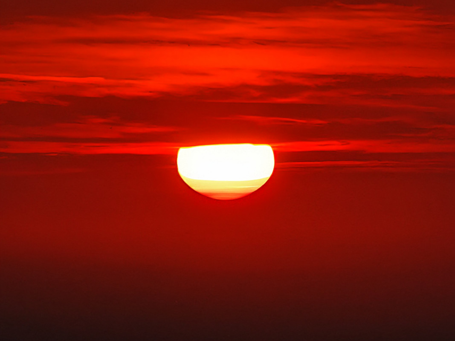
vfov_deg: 1.9
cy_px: 170
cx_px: 228
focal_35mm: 769
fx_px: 10107
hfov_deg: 2.6
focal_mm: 15.38
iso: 50
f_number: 2.6
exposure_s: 1/1200
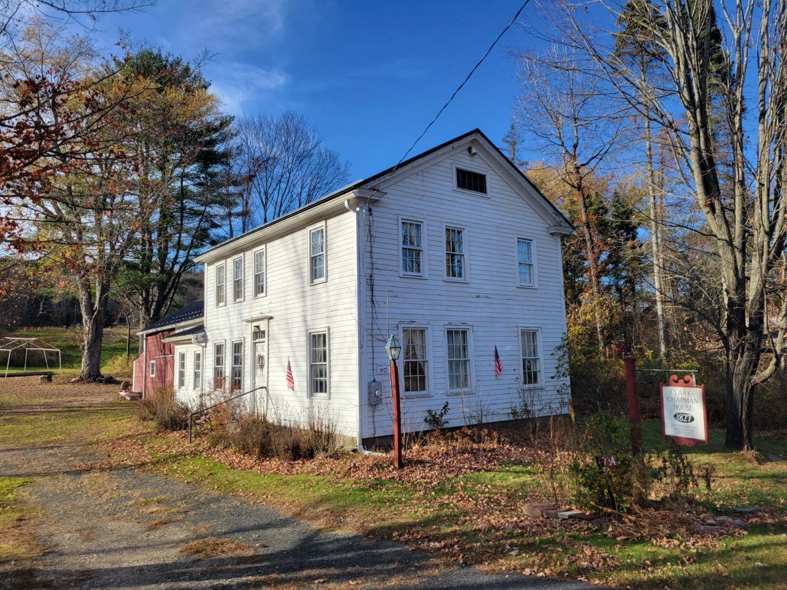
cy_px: 295
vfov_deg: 53.1
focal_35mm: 26
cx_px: 394
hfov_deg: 67.3
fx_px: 591
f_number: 1.8
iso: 40
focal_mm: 5.4
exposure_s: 1/1380
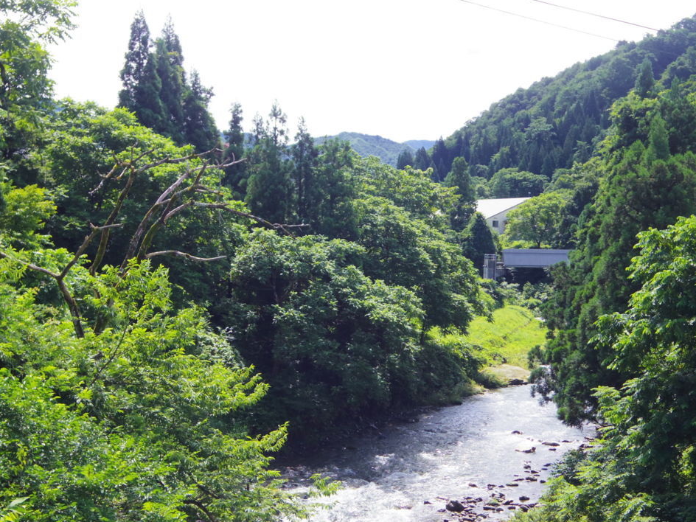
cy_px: 282
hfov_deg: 37.5
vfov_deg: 28.6
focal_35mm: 51
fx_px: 1025
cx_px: 341
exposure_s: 1/1000
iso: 250
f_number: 3.2
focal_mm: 8.5
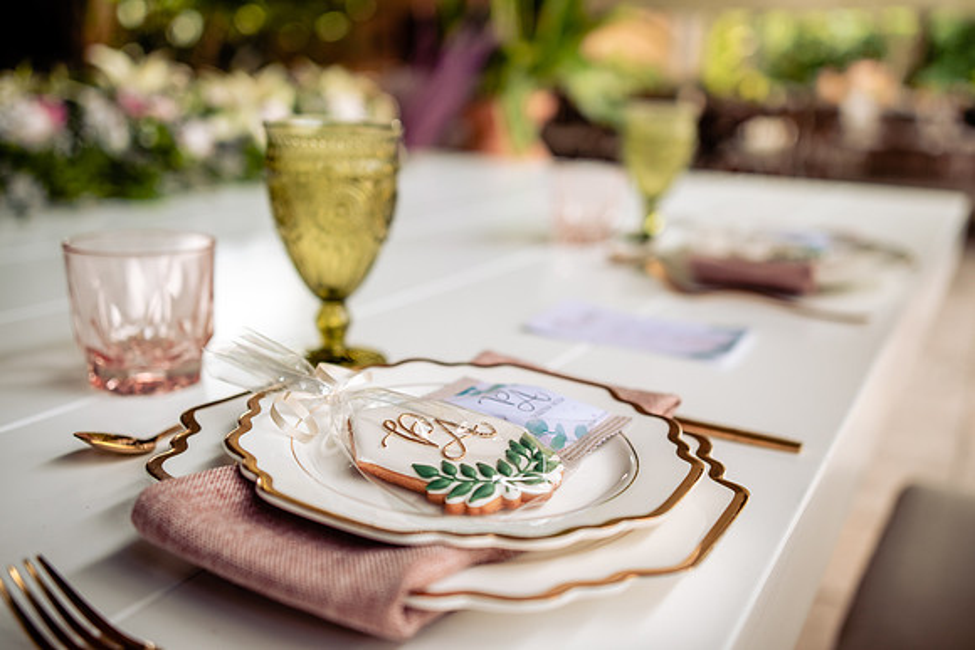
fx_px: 972
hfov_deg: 53.3
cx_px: 488
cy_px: 325
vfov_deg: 37.0
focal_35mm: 36
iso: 400
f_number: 2.5
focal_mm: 35
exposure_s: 1/640
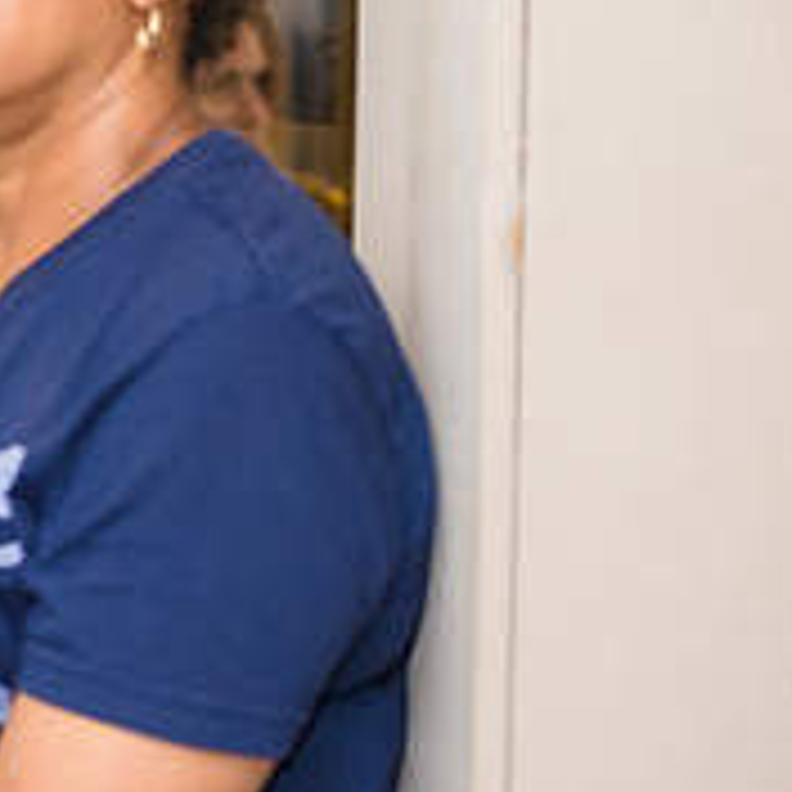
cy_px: 245
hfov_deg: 7.6
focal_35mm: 224
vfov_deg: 7.8
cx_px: -468
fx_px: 5798
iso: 400
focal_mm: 80
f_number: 3.5
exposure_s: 1/125
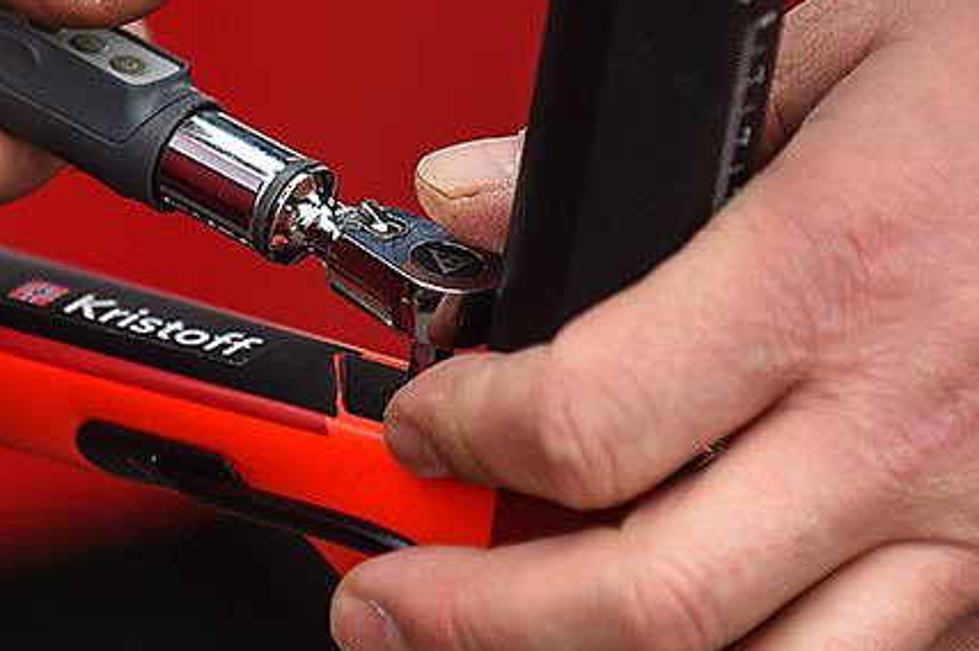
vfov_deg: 3.4
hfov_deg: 5.2
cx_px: 445
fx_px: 10815
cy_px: 190
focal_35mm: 398
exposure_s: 1/1000
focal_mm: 170
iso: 250
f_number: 4.5
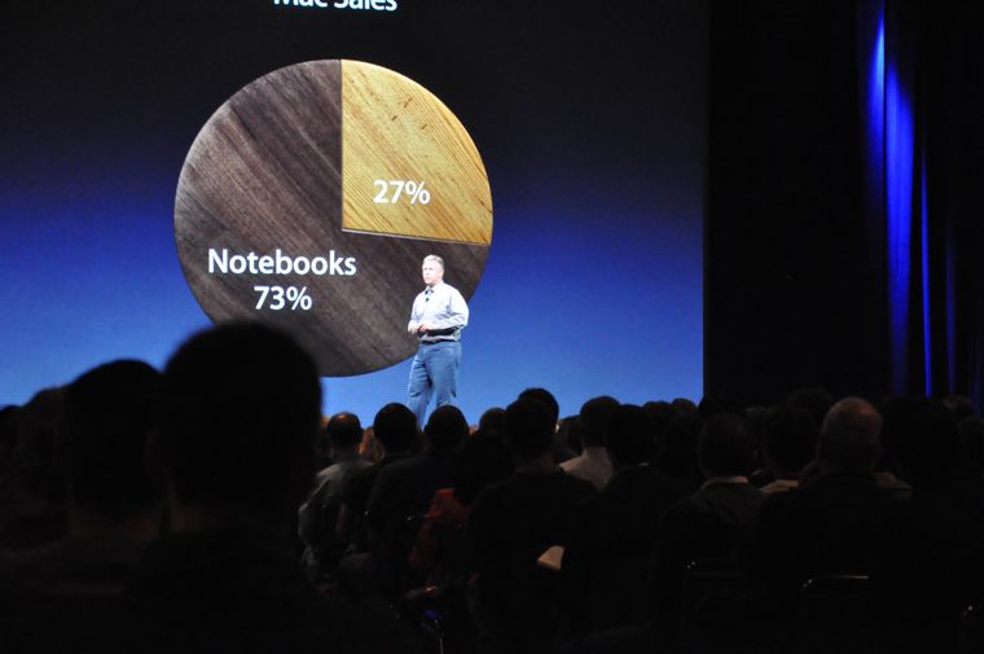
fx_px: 2539
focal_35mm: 93
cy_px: 327
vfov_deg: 14.7
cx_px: 492
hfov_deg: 21.9
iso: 3200
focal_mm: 62
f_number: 5.3
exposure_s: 1/30
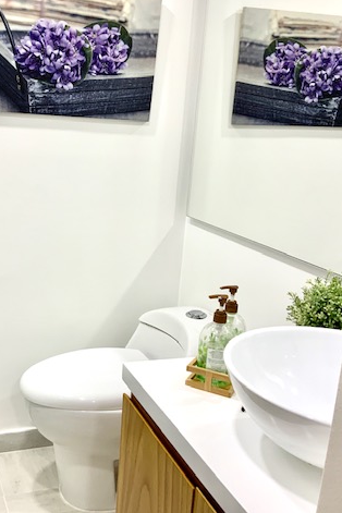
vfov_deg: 47.4
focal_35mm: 41
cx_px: 82
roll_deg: -1.7
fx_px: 584
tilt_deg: -12.6
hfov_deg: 32.0
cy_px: 254
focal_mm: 3
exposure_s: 1/60
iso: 64
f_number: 1.8
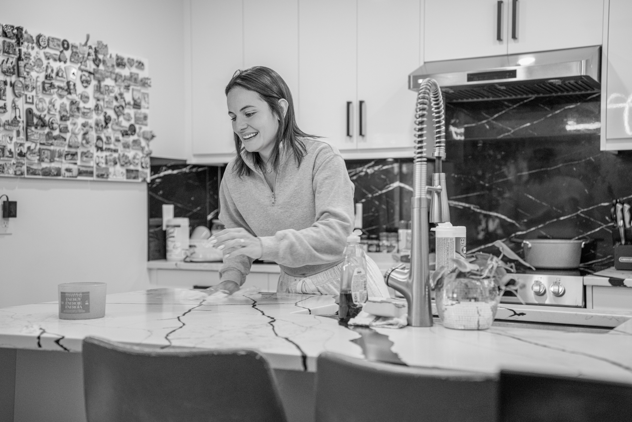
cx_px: 316
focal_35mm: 49
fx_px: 860
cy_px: 211
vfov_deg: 27.5
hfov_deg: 40.3
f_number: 2.8
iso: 2000
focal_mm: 49
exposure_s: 1/160
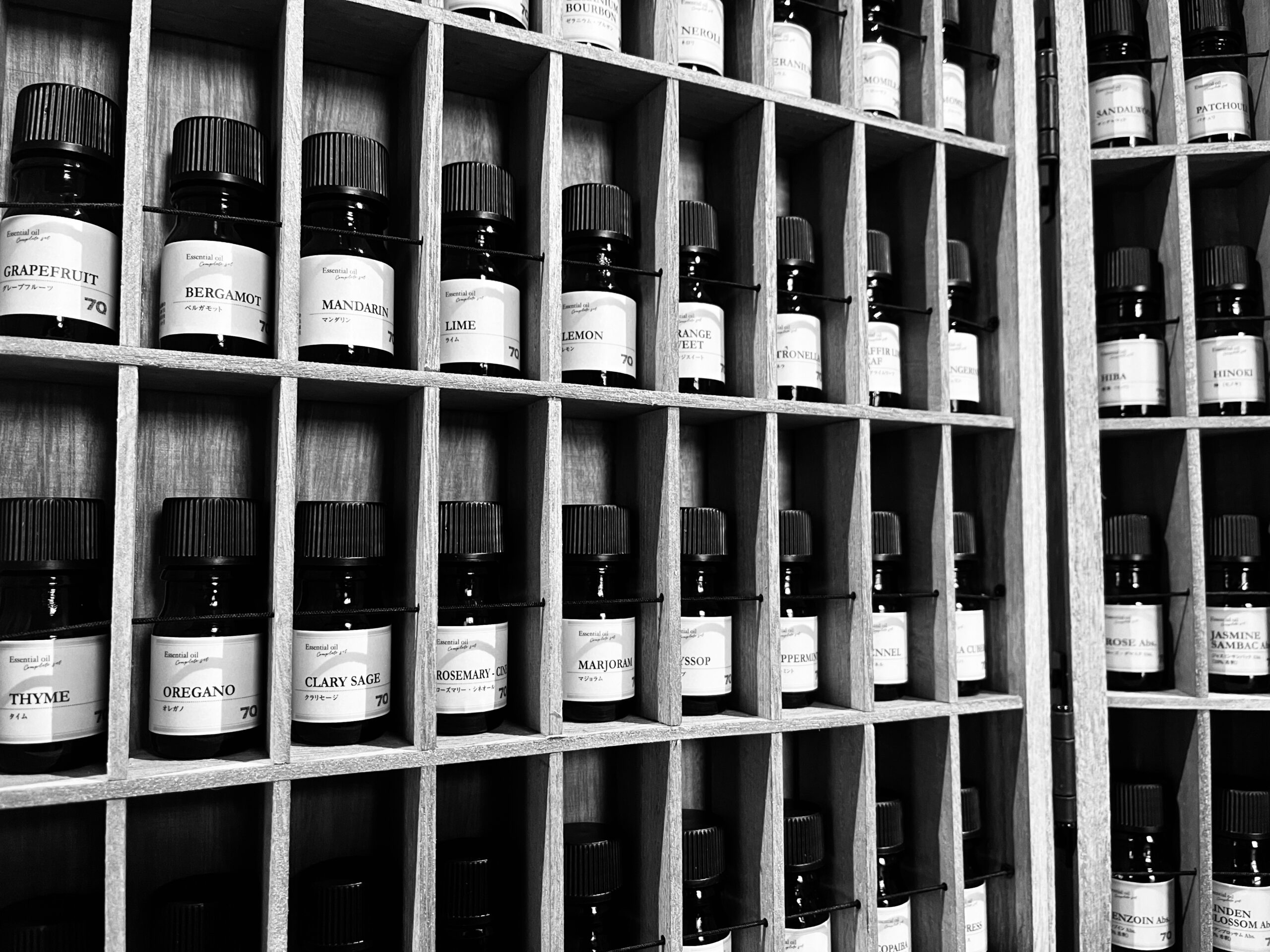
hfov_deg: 67.3
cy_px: 476
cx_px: 635
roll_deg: +0.4
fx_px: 954
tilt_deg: +3.8
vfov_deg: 53.1
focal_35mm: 26
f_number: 1.6
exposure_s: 1/30
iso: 500
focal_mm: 5.1
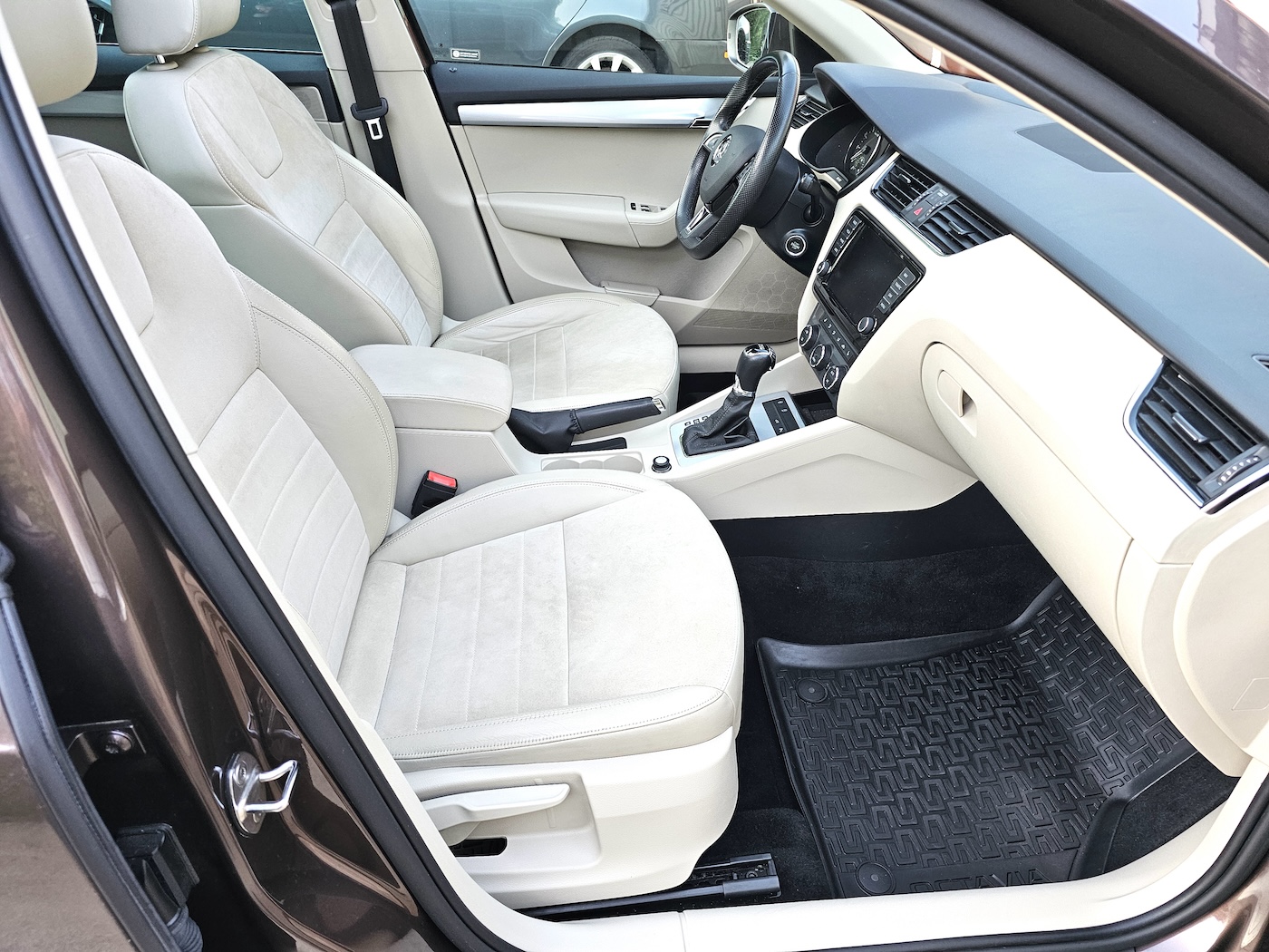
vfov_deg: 58.9
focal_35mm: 23
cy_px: 476
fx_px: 843
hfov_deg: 73.9
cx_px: 634
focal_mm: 6.3
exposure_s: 1/100
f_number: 1.7
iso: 250
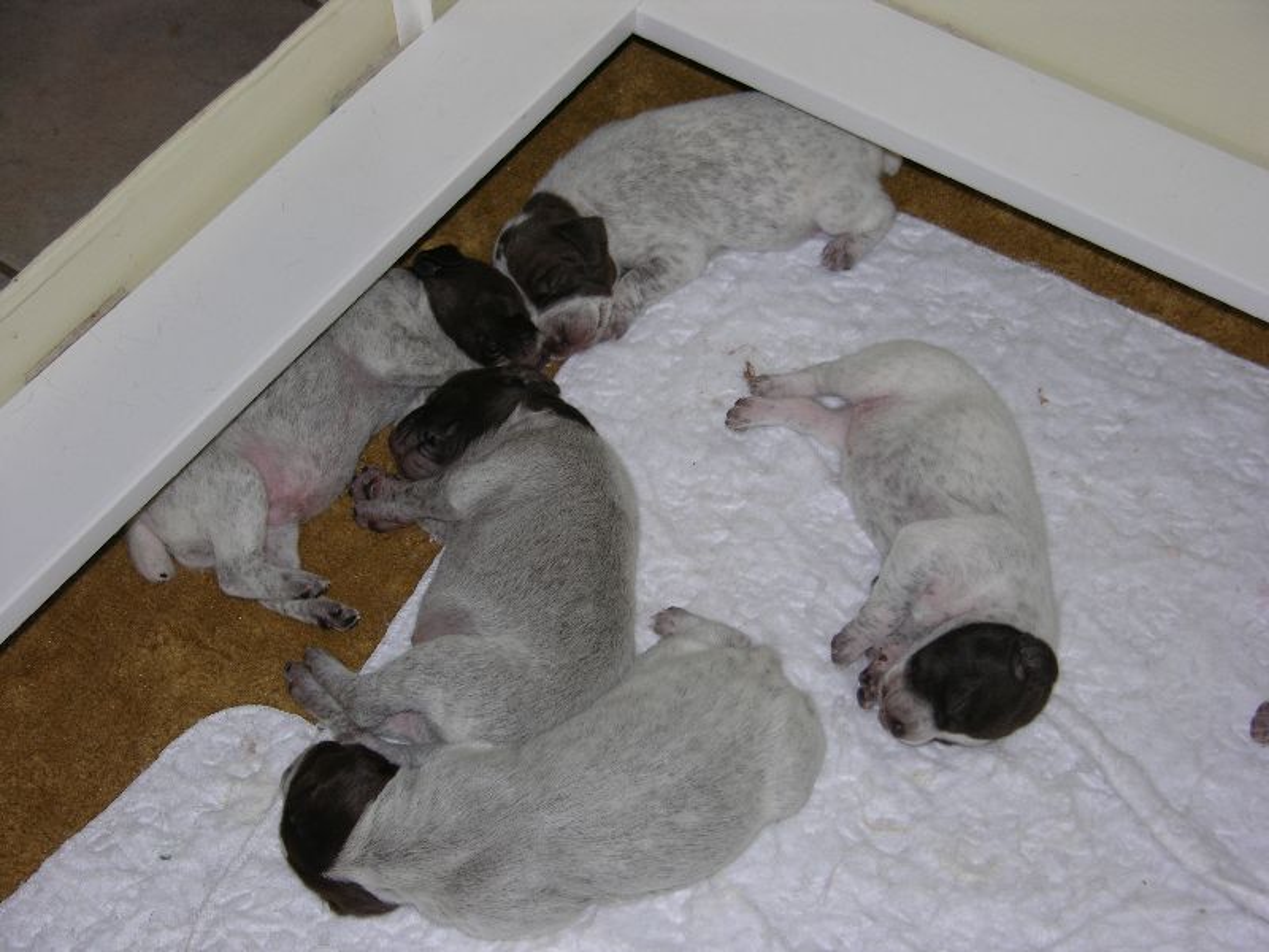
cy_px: 476
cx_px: 634
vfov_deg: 22.3
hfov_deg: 29.4
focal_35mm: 66
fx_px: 2420
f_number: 3.2
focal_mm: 16.8
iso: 50
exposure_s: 1/120
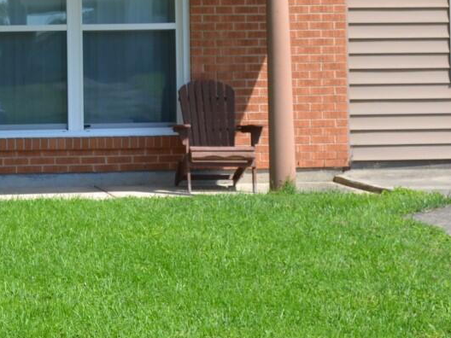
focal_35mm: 115
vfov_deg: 12.8
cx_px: -62
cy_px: 54
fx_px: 1498
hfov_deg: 16.5
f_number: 7.1
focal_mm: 26
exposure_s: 1/200
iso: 100
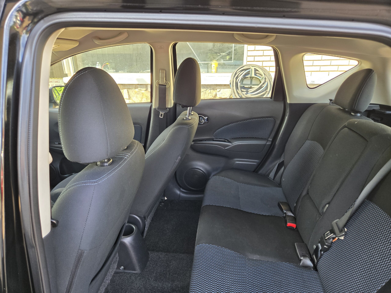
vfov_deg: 58.9
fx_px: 260
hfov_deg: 73.9
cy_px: 146
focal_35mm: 23
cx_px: 196
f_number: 1.8
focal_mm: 5.4
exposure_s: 1/180
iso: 125
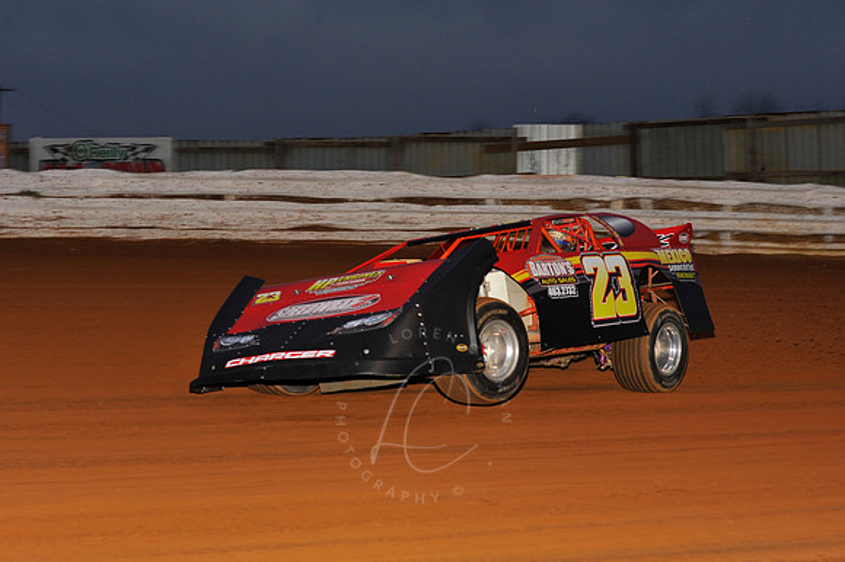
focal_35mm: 92
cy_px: 281
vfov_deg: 14.8
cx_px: 422
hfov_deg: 22.2
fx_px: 2158
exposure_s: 1/250
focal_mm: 92
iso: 500
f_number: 7.1
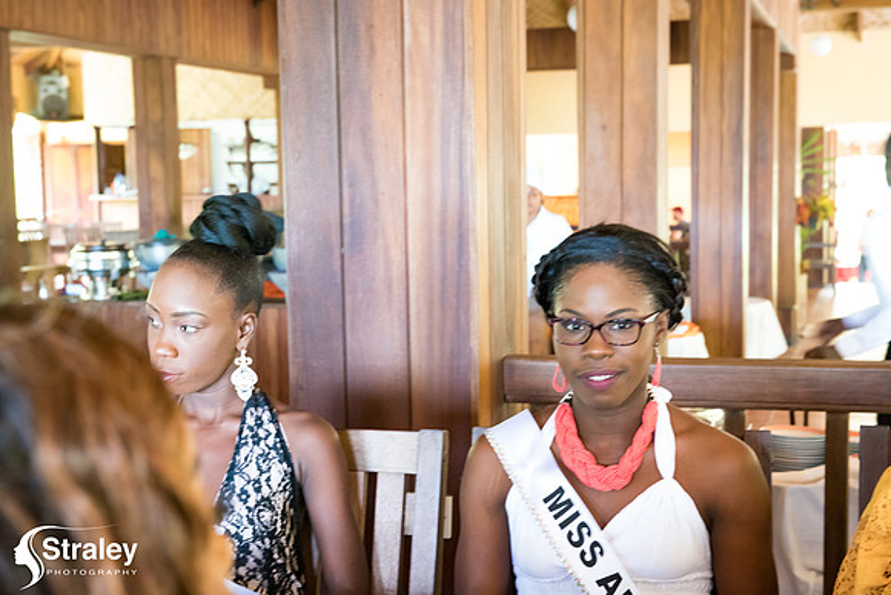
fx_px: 1485
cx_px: 446
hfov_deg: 33.4
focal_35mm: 60
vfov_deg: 22.6
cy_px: 298
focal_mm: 60
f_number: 8
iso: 5600
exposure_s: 1/25
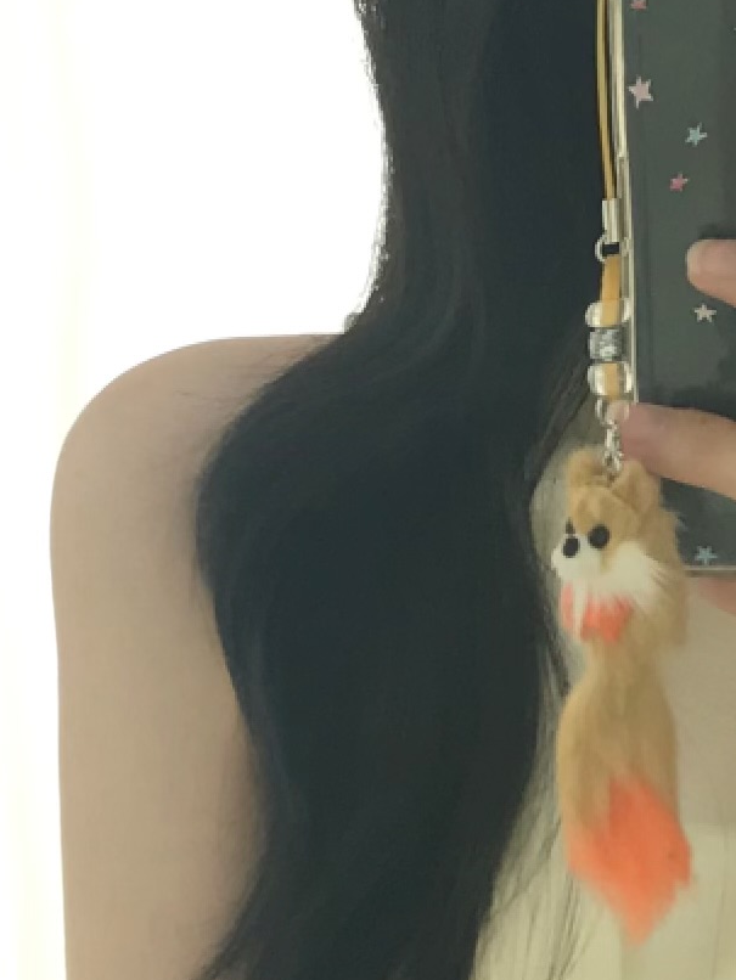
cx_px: 669
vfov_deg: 14.0
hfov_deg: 10.5
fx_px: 3967
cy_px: 822
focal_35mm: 140
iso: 20
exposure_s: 1/147
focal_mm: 3.99
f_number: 1.8
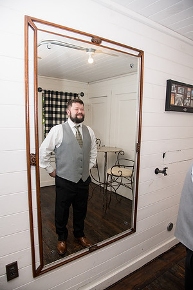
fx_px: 193
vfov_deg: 73.7
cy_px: 145
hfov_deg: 53.1
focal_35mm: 24
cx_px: 96
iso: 800
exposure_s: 1/400
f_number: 5
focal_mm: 24
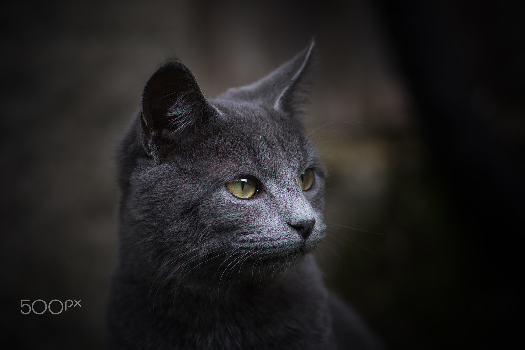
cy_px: 175
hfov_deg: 13.0
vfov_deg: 8.7
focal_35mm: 158
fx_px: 2298
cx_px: 262
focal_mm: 105
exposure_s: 1/500
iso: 125
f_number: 3
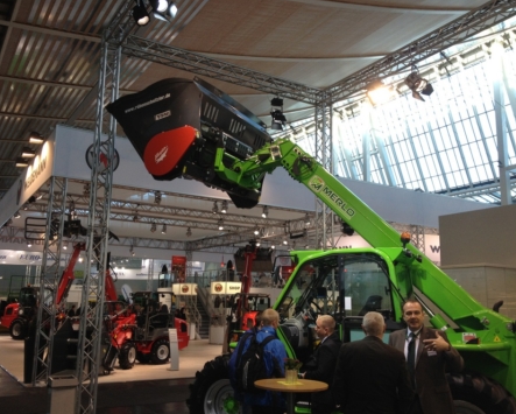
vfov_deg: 40.2
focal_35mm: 37
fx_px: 565
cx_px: 252
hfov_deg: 49.0
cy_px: 209
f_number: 2.4
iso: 80
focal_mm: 4.28
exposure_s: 1/120
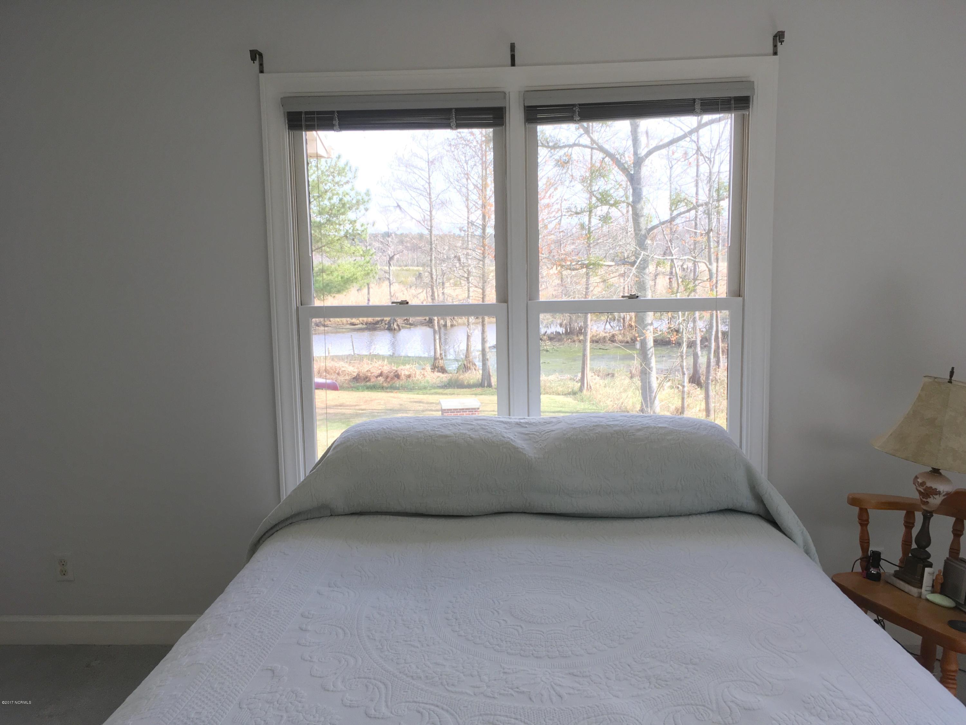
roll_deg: +1.3
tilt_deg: -7.4
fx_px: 809
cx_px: 483
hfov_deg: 61.7
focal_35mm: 29
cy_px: 362
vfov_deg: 48.2
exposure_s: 1/120
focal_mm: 4.15
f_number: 2.2
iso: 32
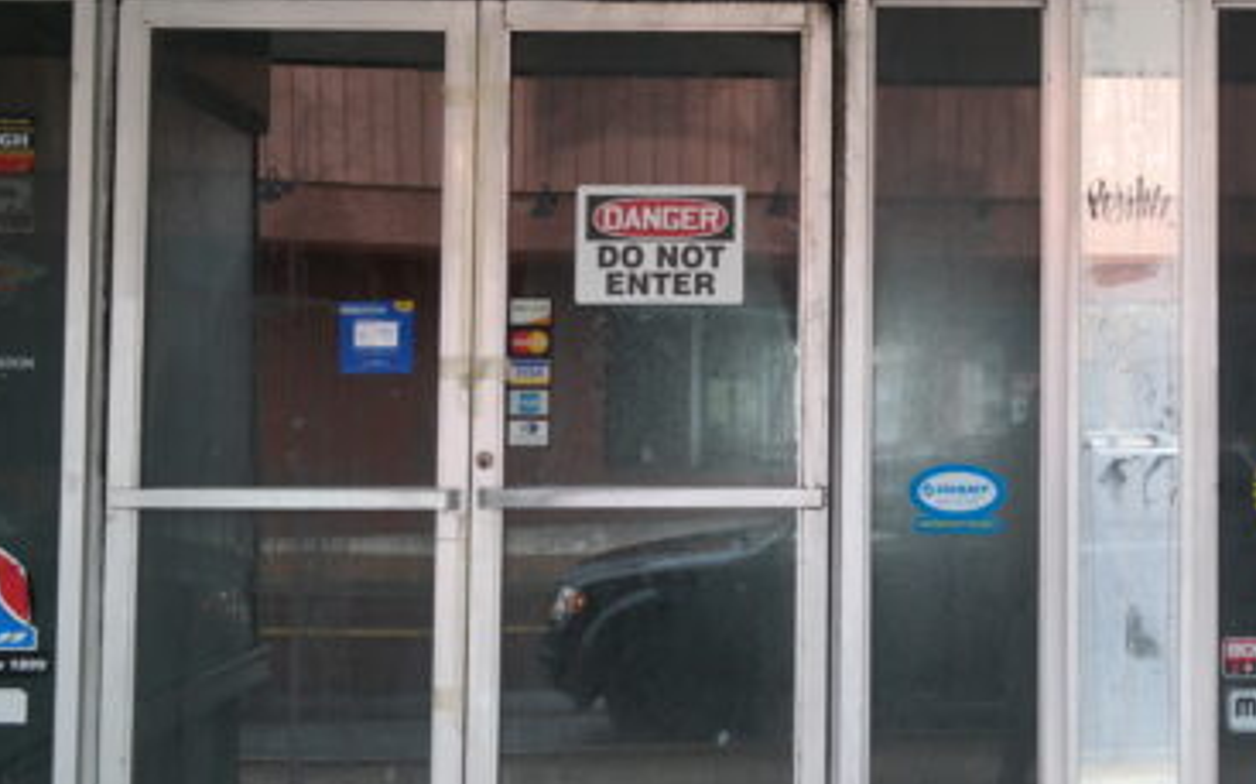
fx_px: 2190
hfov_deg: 30.6
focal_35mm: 64
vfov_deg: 20.2
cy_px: 264
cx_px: 1129
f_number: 3.5
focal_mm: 20
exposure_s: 1/40
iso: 400
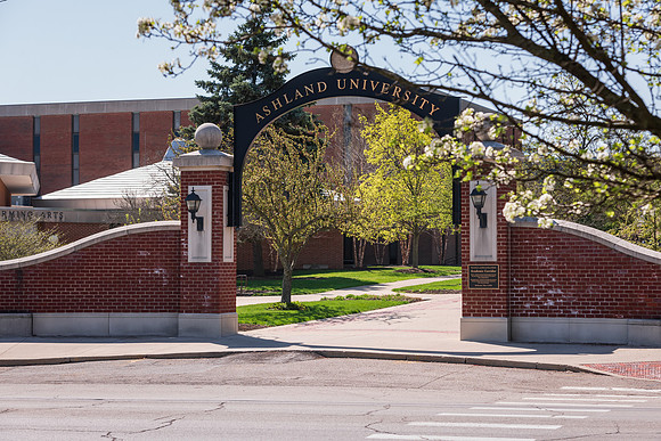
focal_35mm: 90
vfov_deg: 15.2
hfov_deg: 22.6
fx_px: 1653
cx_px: 330
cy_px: 220
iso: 250
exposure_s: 1/500
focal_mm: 90
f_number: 7.1
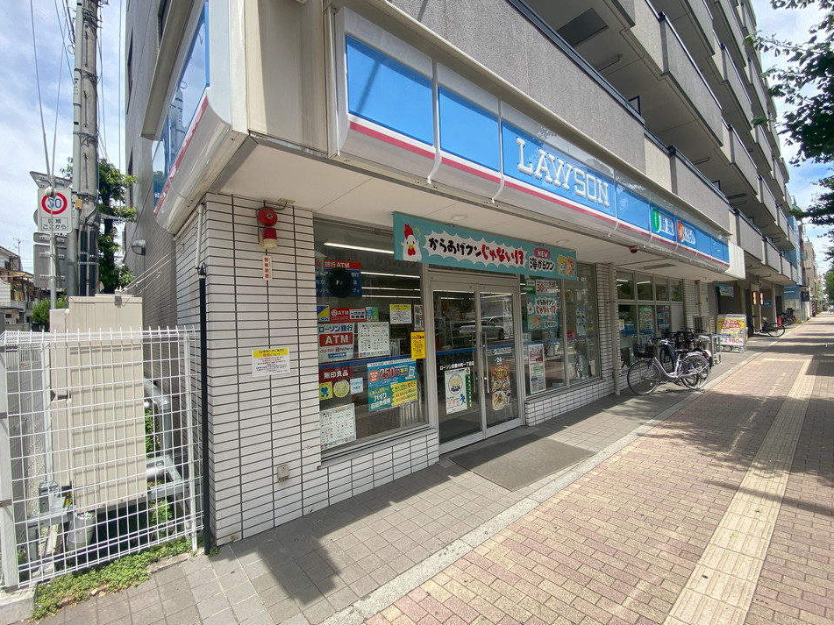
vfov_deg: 85.7
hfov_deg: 102.1
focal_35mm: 14
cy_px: 317
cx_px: 411
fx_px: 337
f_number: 2.4
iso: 20
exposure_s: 1/381
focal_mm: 1.54
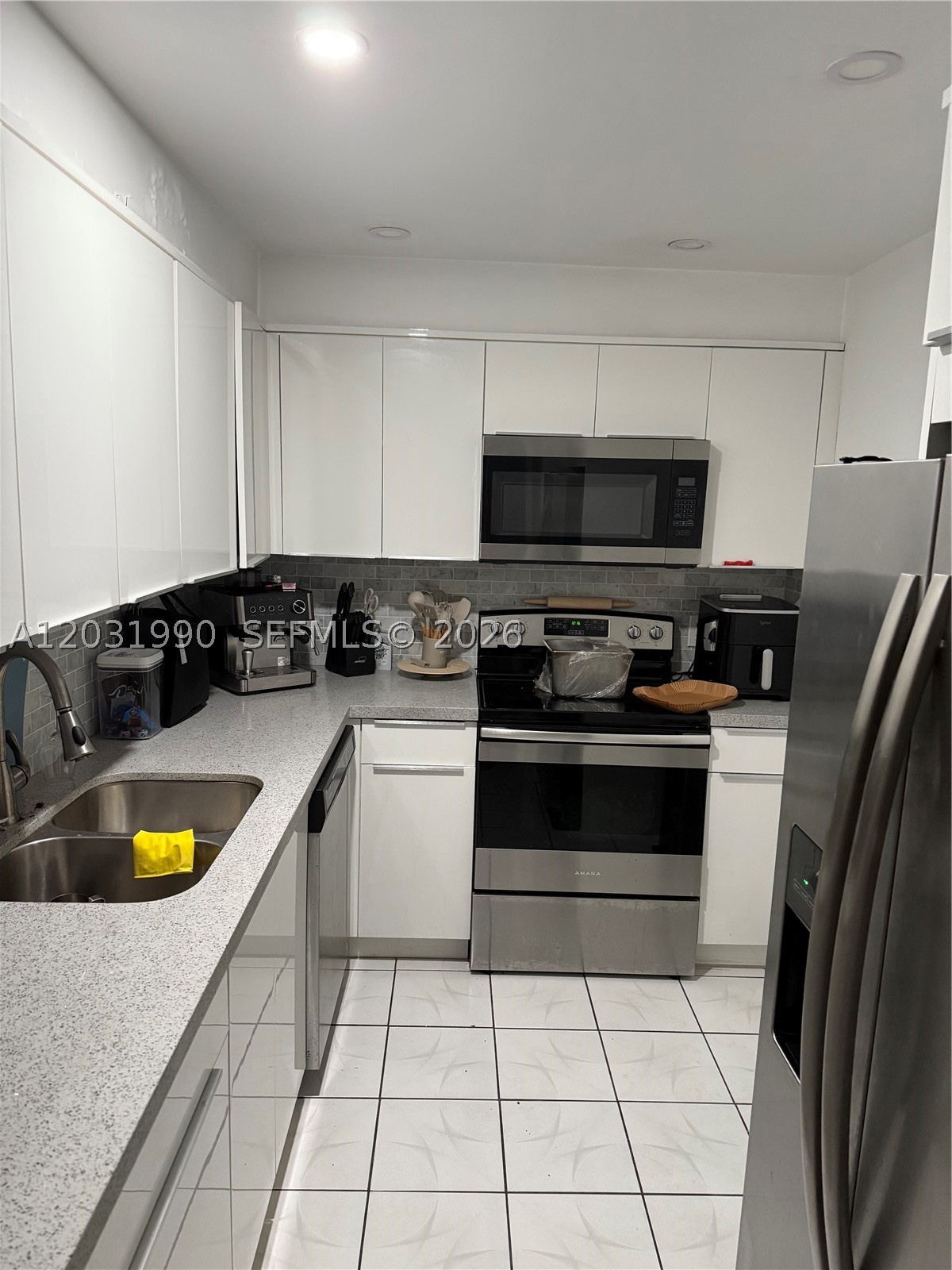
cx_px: 476
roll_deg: -1.4
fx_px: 880
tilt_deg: -8.6
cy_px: 635
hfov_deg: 56.8
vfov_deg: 71.6
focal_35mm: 24
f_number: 1.78
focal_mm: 6.76
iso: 320
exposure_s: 1/60
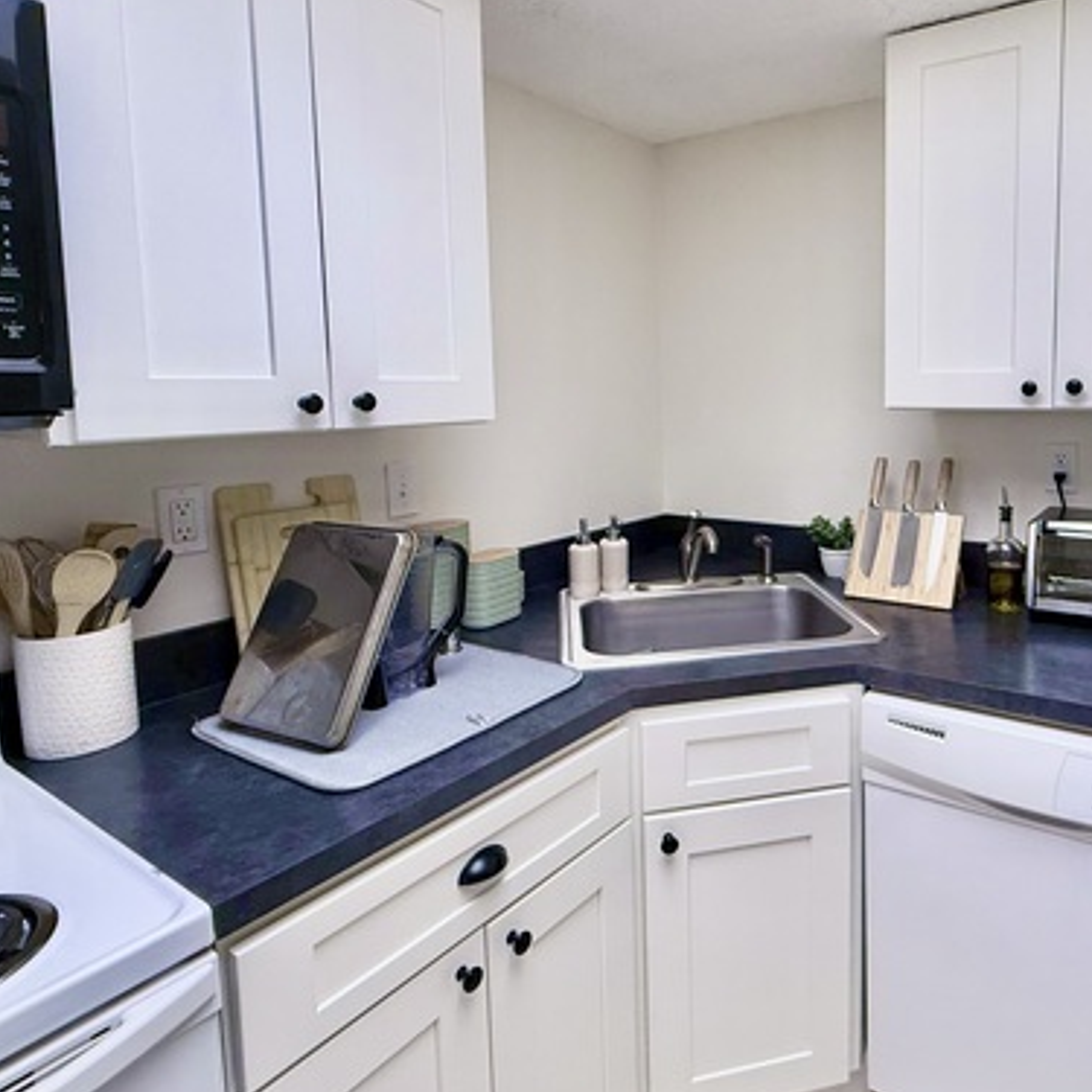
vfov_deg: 69.2
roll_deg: +0.1
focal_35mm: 22
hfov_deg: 67.0
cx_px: 759
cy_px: 457
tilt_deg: -5.6
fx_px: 785
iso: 320
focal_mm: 2.22
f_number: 2.2
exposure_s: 1/120
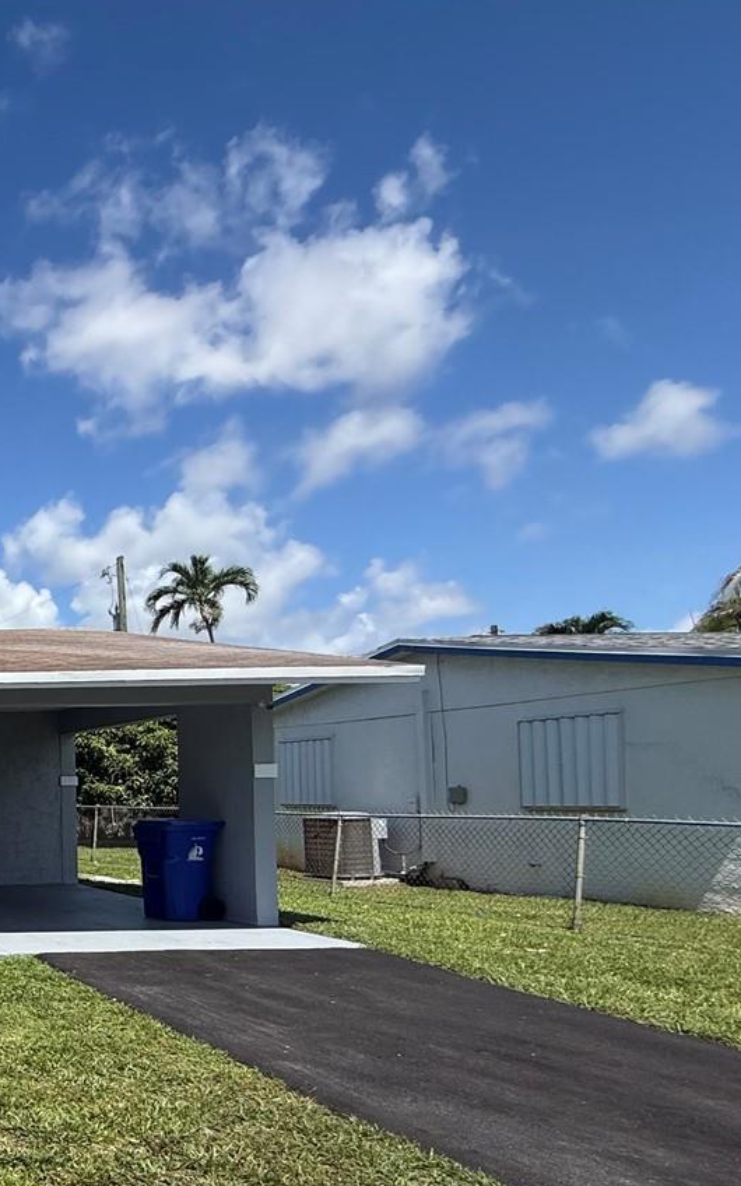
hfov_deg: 29.7
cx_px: -331
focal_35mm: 28
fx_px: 905
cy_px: 780
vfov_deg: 64.9
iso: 50
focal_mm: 2.22
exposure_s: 1/2717
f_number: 2.2
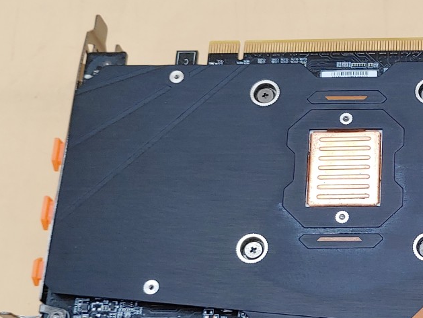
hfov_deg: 25.5
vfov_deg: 20.5
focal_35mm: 71
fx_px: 868
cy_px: 247
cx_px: 456
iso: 50
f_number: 1.8
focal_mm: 4.36
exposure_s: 1/112
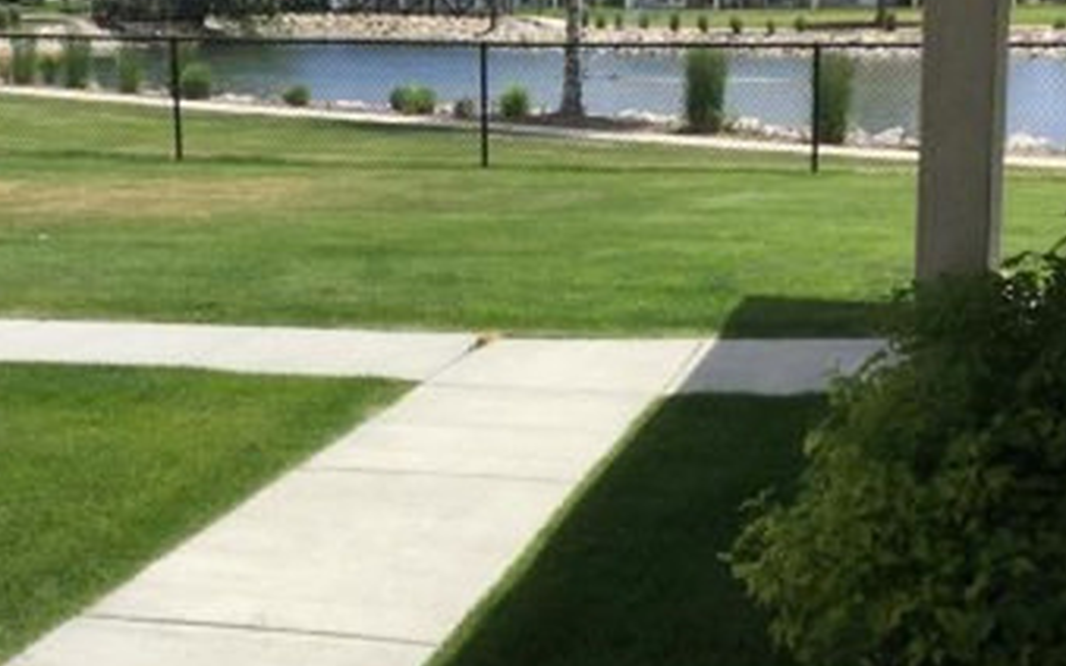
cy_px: 251
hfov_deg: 33.0
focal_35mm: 62
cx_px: 513
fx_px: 1802
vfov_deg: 20.9
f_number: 2.4
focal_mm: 3.3
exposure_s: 1/1567
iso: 25
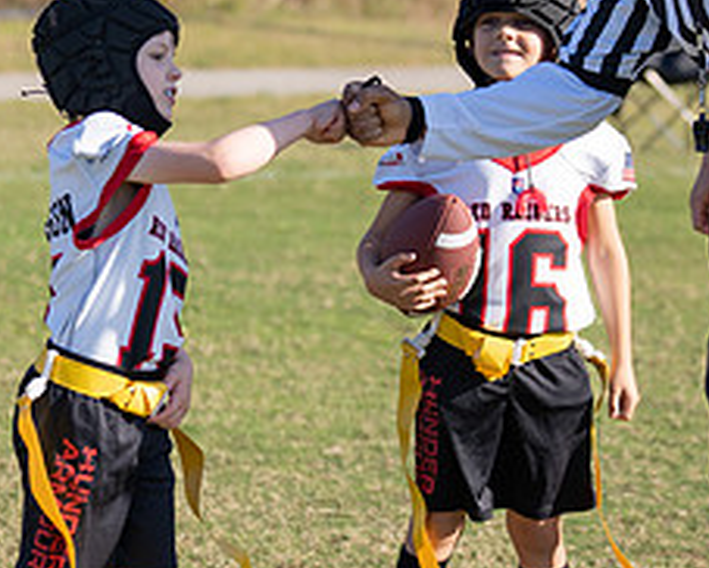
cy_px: 275
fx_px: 4074
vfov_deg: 8.0
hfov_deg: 9.9
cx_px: 373
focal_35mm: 194
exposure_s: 1/1600
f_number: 2.8
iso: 100
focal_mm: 70
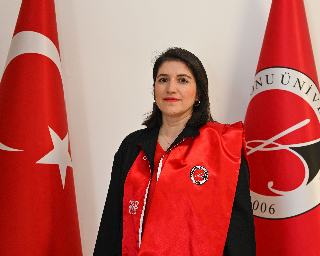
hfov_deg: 26.8
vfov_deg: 21.5
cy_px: 99
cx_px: 160
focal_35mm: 71
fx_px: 672
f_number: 4
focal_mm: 50
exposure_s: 1/60
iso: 450
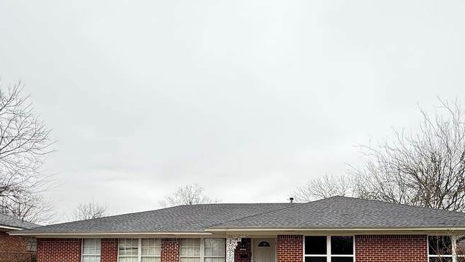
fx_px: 296
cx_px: 260
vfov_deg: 42.8
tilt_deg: +3.8
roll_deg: -0.6
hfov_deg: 76.0
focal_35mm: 24
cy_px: 246
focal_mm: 2.22
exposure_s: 1/136
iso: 64
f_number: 2.2
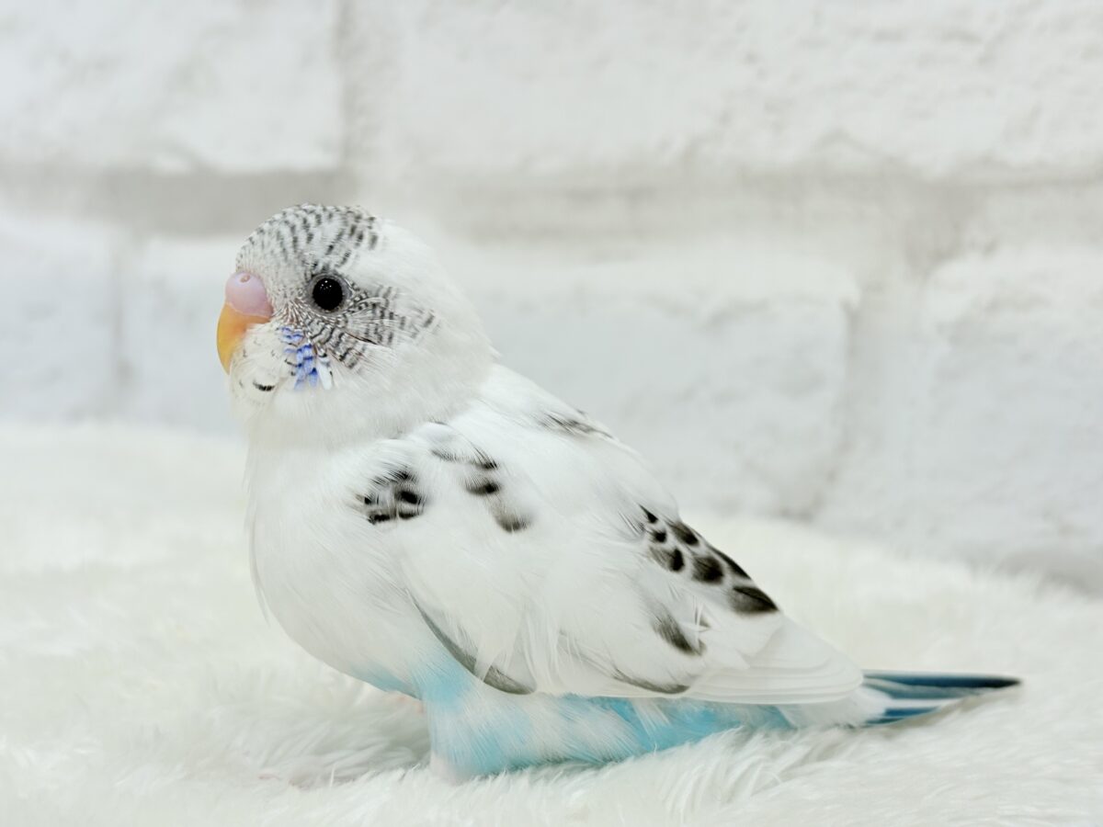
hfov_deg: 36.8
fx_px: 1657
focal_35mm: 52
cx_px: 552
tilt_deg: -5.2
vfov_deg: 28.0
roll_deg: +0.4
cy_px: 414
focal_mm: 5.96
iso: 50
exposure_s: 1/100
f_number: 1.6
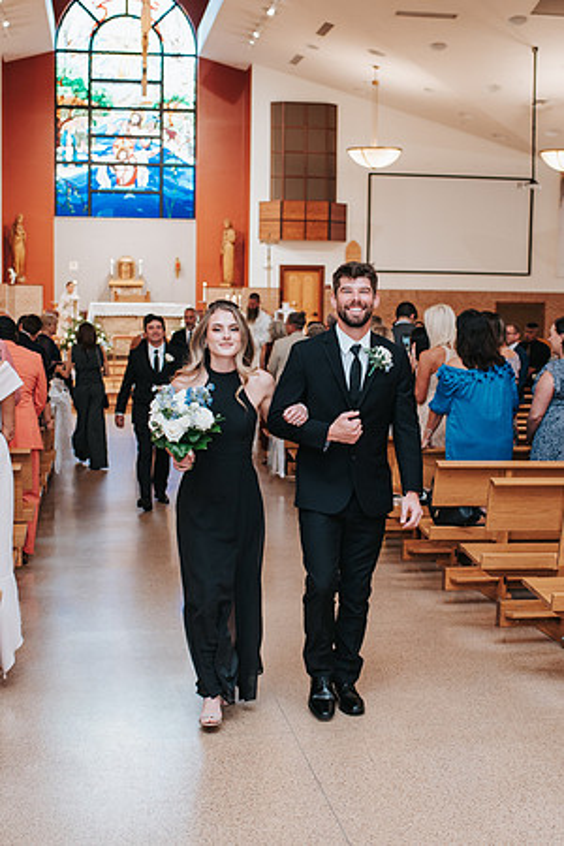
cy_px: 423
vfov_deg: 37.9
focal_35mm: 52
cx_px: 296
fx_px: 1233
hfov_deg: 25.8
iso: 1000
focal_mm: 35
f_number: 2.8
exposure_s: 1/125
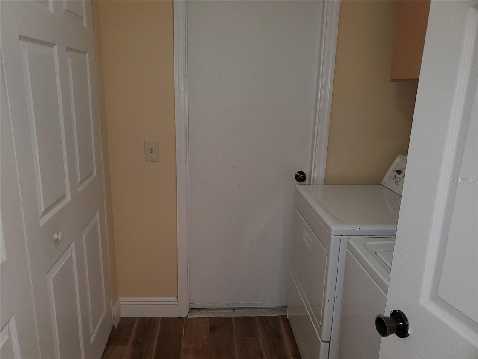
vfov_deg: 53.1
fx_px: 359
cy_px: 180
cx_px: 239
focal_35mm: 26
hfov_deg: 67.3
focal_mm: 4.3
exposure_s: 1/40
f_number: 2.4
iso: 100
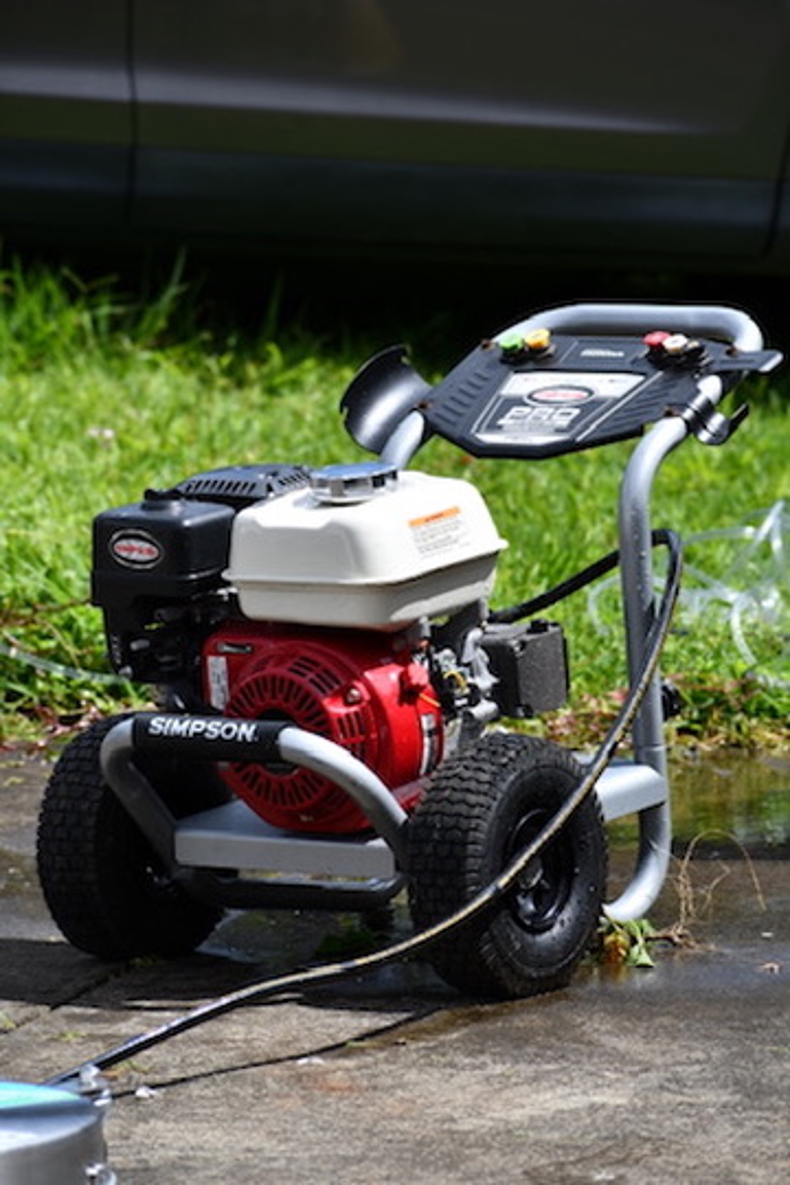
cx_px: 395
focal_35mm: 240
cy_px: 592
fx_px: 7899
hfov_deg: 5.7
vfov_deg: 8.6
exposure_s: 1/500
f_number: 8
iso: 125
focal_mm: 160
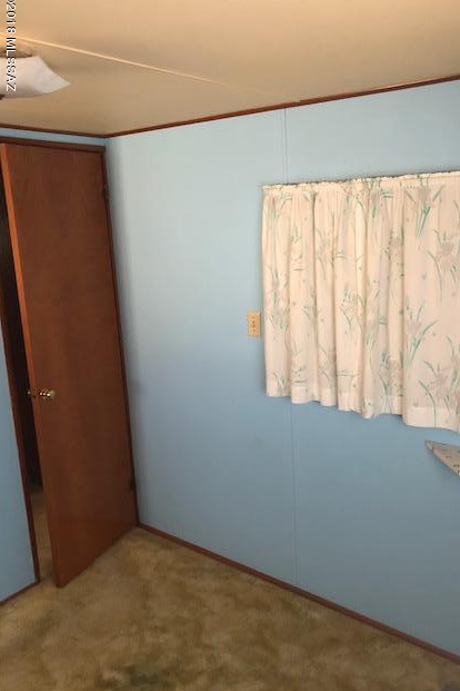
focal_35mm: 30
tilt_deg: -11.0
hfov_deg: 43.5
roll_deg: +2.1
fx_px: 575
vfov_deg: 61.9
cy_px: 343
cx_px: 256
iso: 100
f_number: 1.8
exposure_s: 1/9
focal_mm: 4
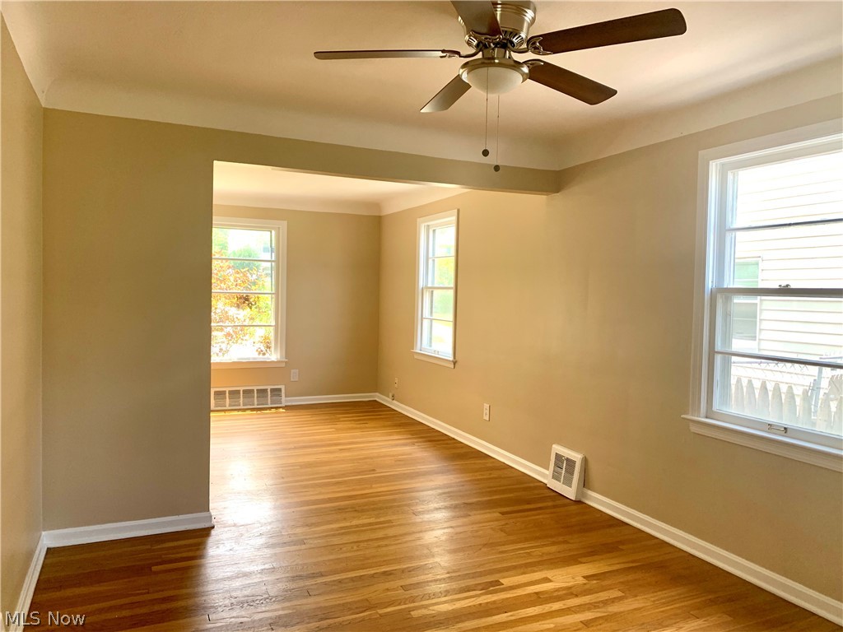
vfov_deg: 53.1
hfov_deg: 67.3
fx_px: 633
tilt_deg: -2.3
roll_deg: -1.7
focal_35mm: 26
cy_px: 316
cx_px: 422
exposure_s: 1/121
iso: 80
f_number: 1.8
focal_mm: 4.25
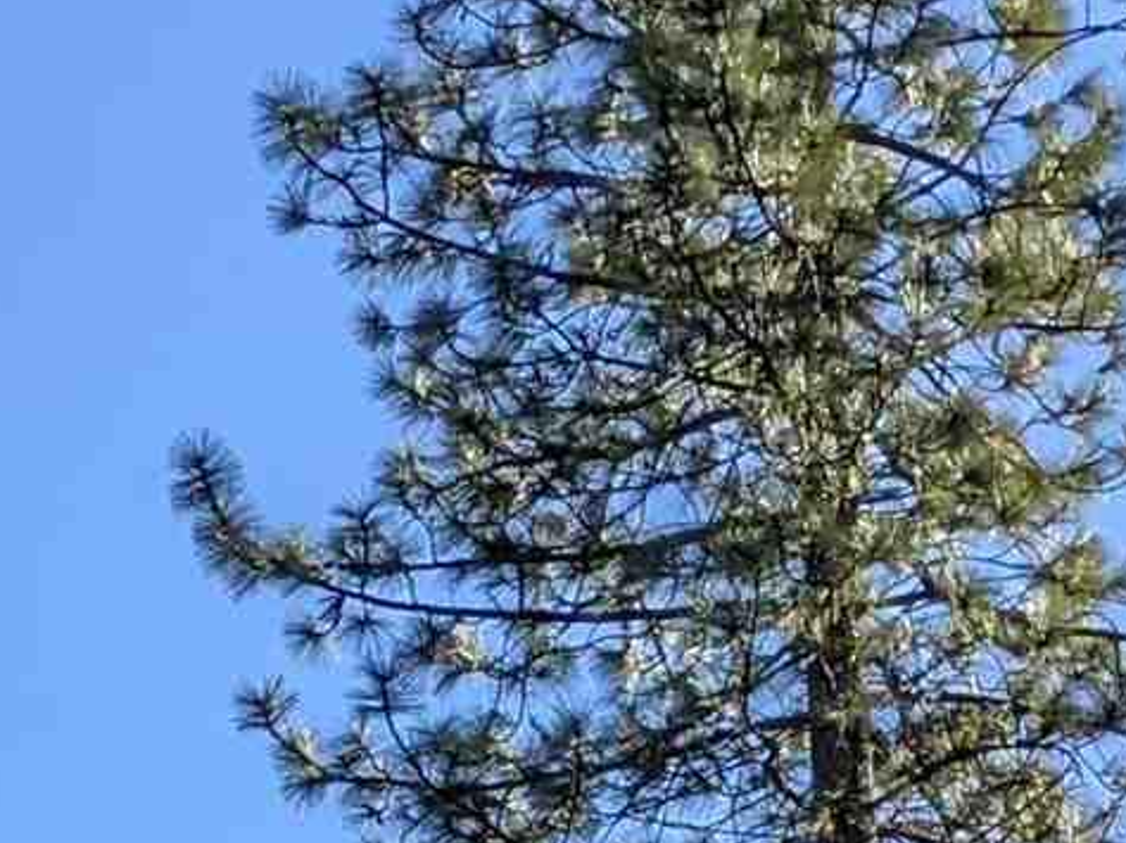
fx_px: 5690
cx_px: -342
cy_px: 2536
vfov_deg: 7.5
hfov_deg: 11.0
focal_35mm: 175
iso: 50
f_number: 1.73
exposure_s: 1/1462
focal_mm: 4.38
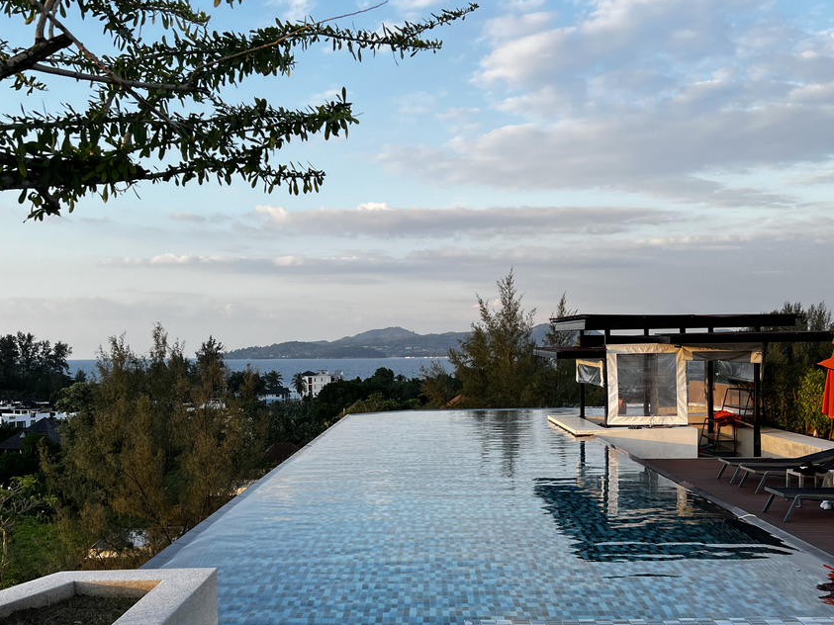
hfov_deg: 50.1
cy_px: 393
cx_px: 422
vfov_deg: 38.4
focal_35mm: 37
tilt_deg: -2.4
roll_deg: +1.0
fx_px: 891
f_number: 1.5
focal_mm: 5.7
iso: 50
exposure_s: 1/1009
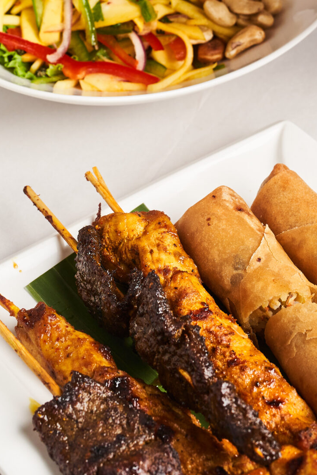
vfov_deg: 16.9
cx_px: 92
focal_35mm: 117
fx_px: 1546
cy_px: -57
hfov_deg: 11.7
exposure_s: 1/250
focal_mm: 50
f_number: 6.3
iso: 400
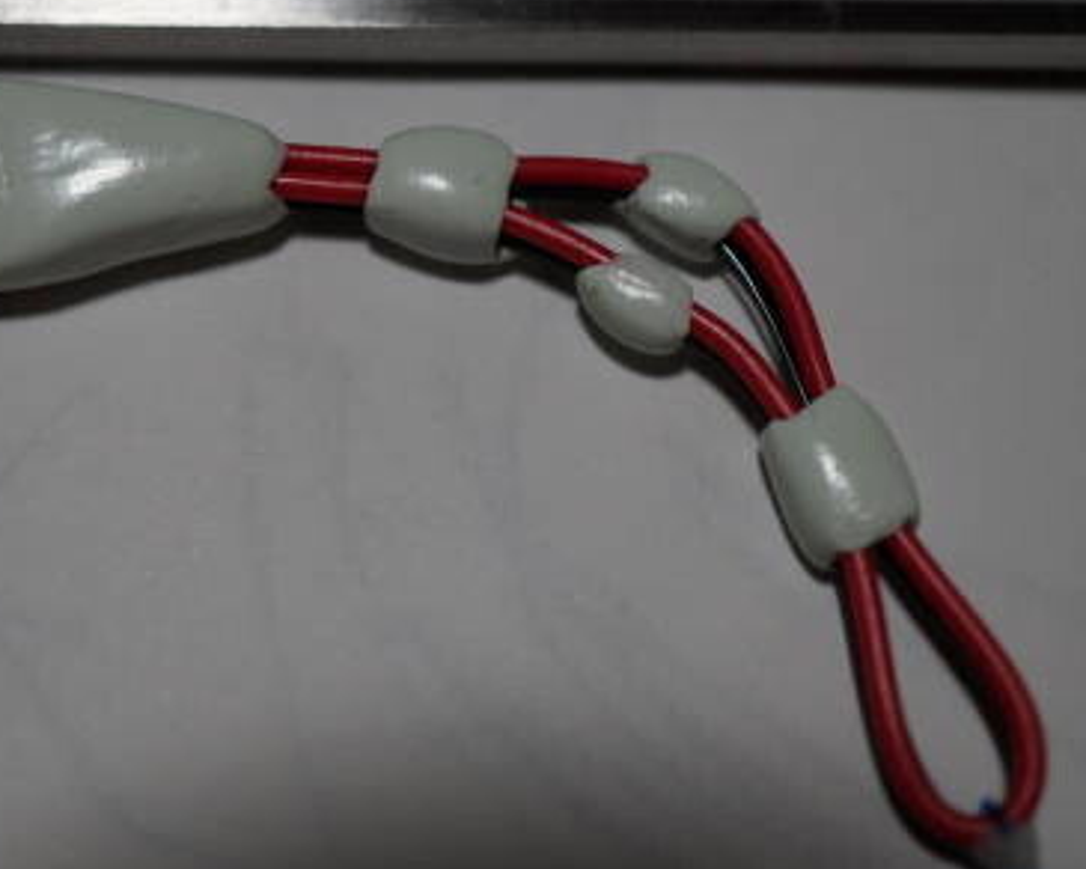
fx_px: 2378
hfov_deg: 25.6
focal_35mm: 74
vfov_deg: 20.7
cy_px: 323
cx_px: 384
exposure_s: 1/60
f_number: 4
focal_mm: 30
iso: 250
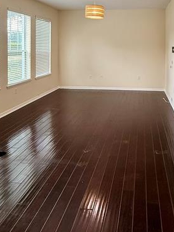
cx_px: 122
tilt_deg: -0.6
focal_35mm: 29
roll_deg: -0.9
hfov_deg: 47.1
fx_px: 194
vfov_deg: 57.5
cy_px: 49
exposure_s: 1/120
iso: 320
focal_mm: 2.22
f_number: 2.2
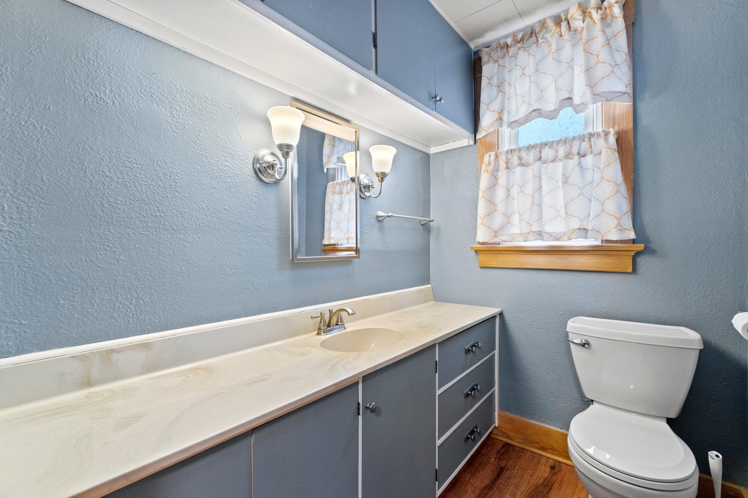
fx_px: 312
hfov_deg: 100.4
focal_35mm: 15
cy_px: 249
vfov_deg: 77.3
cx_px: 374
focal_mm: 10
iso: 800
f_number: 4
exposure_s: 1/10
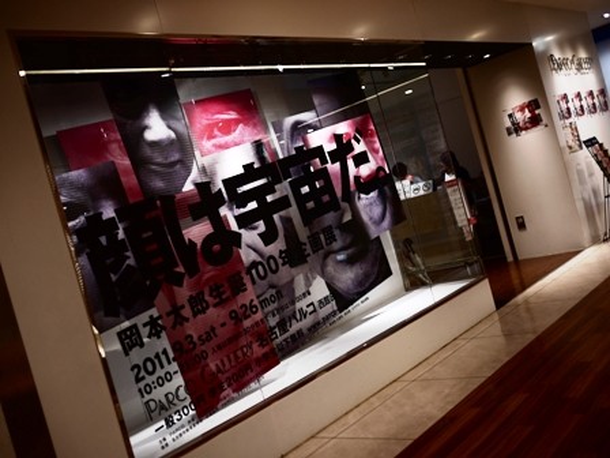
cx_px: 305
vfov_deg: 36.0
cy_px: 229
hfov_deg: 46.8
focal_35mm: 40
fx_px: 705
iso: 100
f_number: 1.7
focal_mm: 20
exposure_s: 1/60
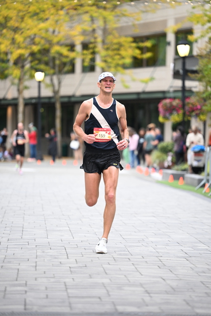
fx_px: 1537
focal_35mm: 175
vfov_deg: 11.7
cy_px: 158
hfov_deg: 7.9
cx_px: 106
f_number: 2.8
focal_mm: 175
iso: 1600
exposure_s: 1/800
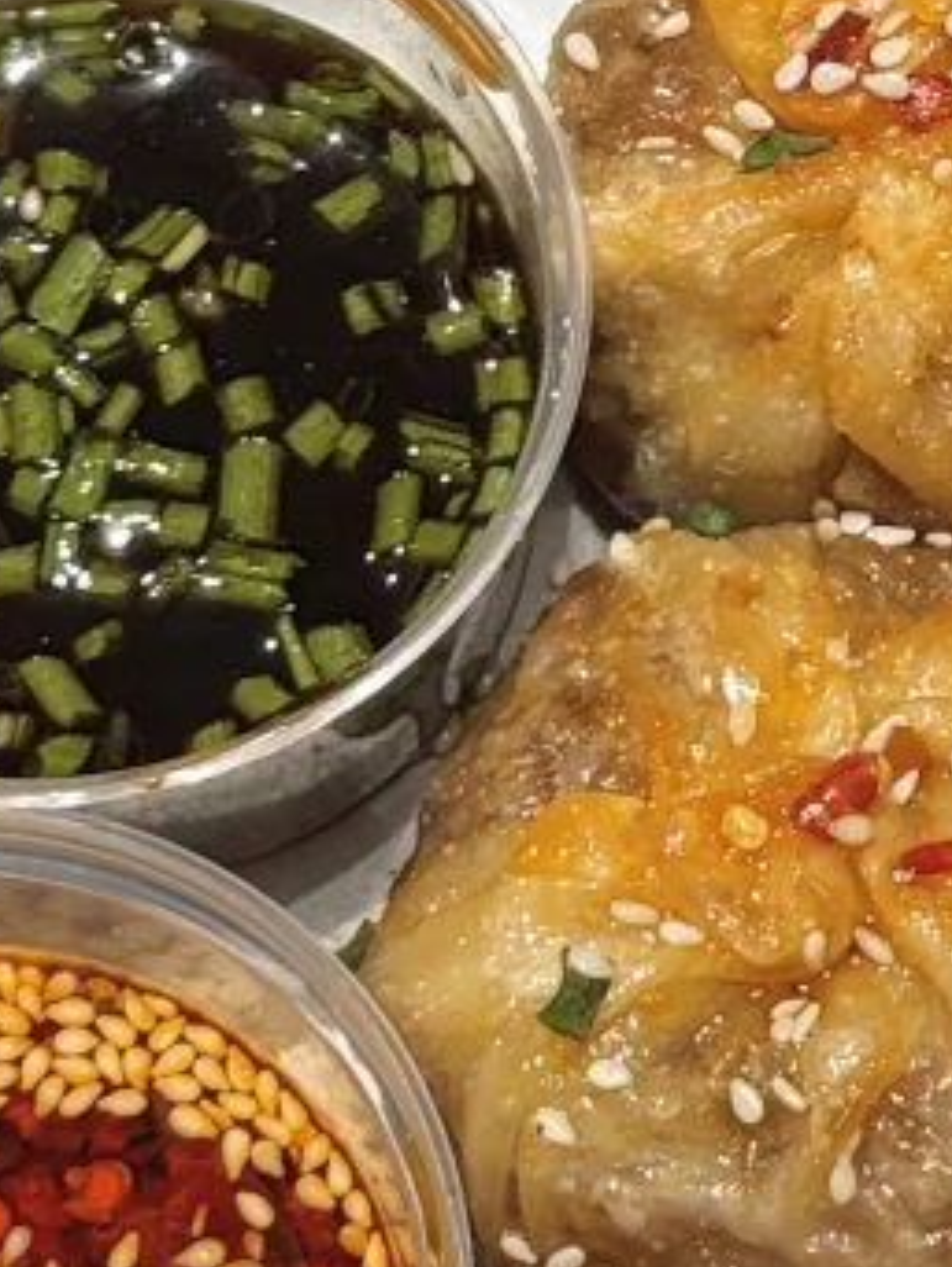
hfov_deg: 7.3
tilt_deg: -62.7
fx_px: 7398
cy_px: -52
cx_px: 1293
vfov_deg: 9.7
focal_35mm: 202
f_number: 1.78
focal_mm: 6.76
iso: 64
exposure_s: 1/50
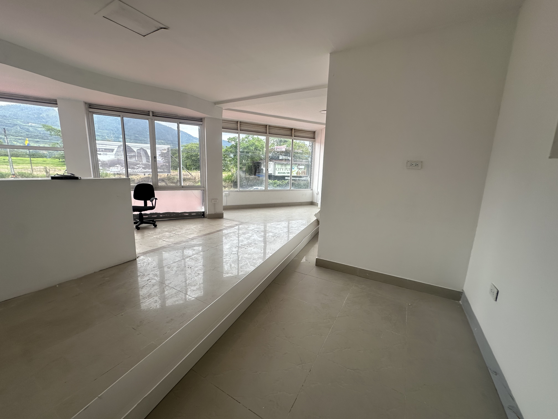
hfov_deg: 102.1
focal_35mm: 14
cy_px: 210
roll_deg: -2.9
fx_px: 226
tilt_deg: -9.8
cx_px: 279
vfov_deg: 85.7
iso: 40
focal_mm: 2.22
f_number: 2.2
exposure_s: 1/198
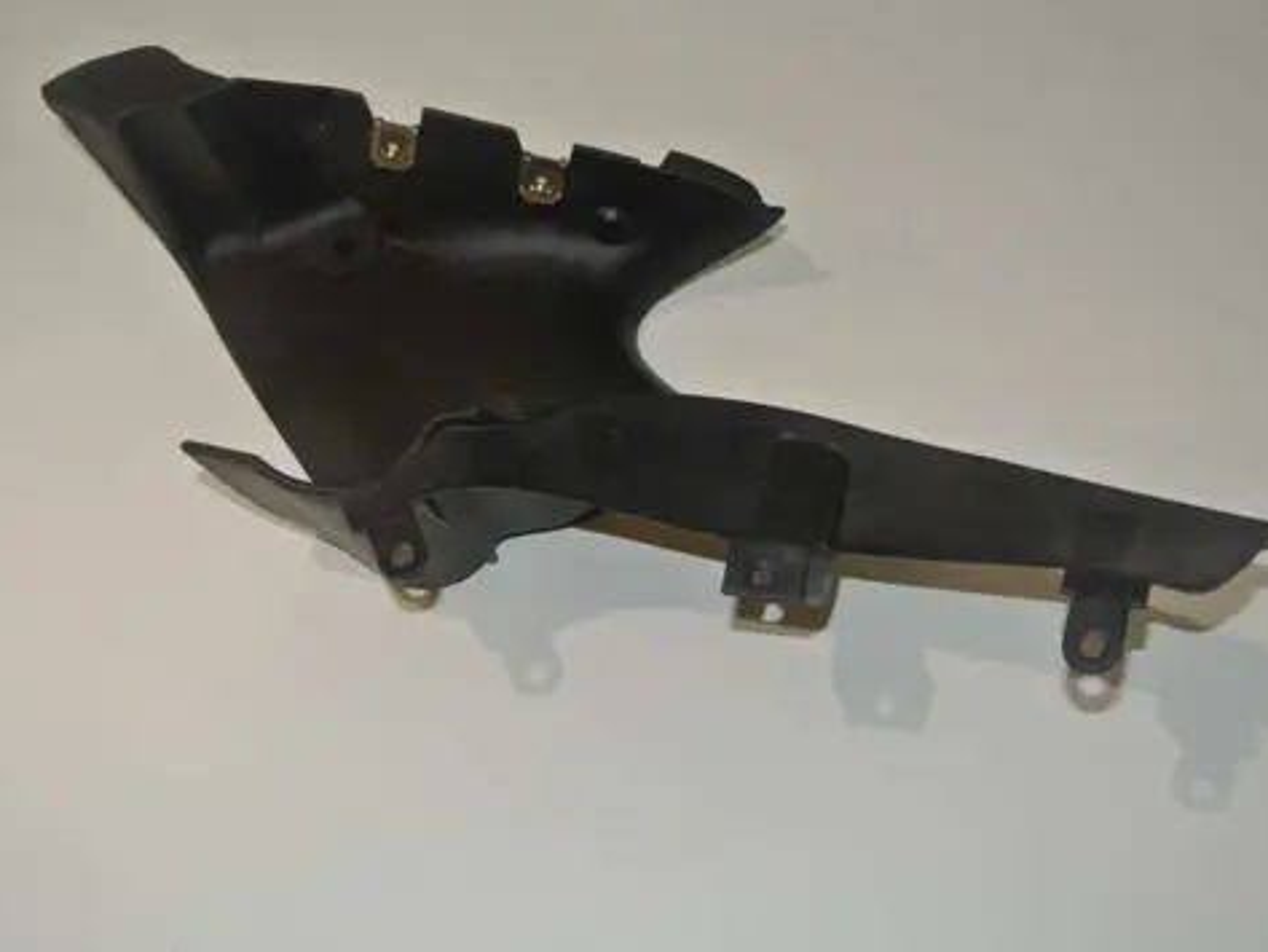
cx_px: 630
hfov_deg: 41.2
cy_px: 475
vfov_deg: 31.5
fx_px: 1685
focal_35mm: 46
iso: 200
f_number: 4.2
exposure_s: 1/60
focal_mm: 15.7
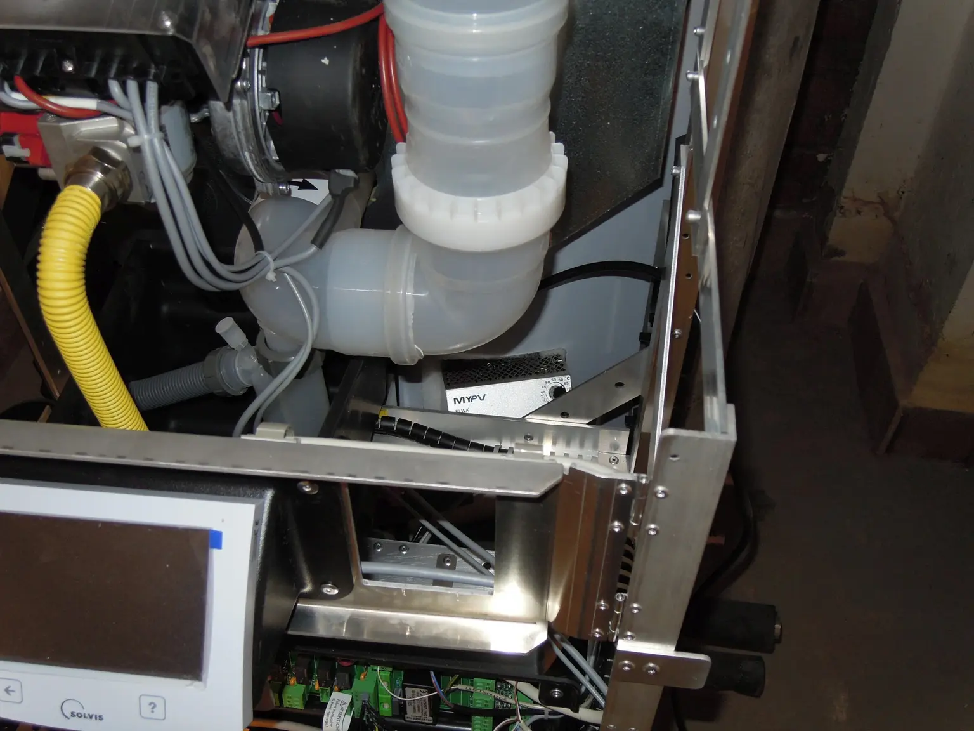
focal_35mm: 35
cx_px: 487
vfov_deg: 40.7
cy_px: 366
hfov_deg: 52.6
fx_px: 985
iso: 200
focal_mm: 6.3
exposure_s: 1/30
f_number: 2.8
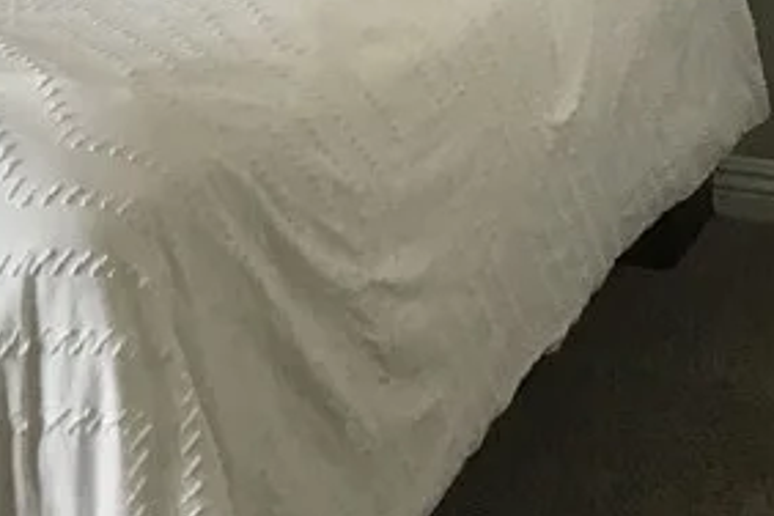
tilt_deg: -5.5
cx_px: 225
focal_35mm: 117
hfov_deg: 17.4
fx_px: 2515
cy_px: -403
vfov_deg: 11.0
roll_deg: +0.6
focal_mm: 3.3
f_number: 2.4
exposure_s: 1/30
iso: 64
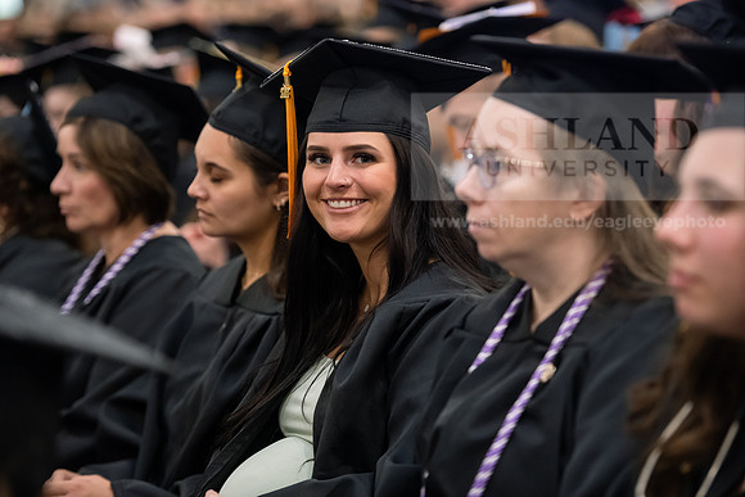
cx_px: 372
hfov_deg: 15.8
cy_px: 248
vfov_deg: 10.6
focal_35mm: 130
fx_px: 2691
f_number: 3.2
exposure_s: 1/200
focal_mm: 130
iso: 3200
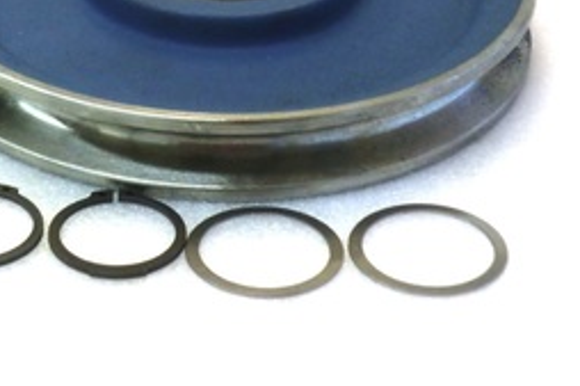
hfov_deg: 17.4
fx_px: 1884
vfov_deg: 11.6
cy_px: 24
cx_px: 135
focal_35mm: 117
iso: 250
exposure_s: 1/60
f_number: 4.3
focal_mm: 11.16
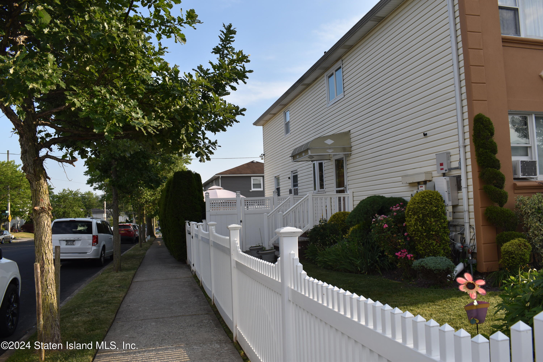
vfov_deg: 43.6
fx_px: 452
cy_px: 181
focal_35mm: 30
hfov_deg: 61.9
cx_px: 272
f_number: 8
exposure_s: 1/250
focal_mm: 20
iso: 125
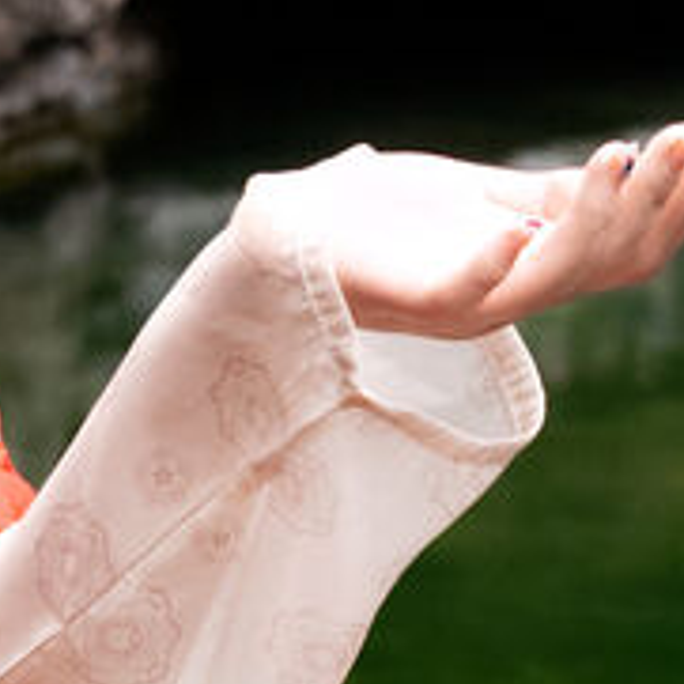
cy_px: 574
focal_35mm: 430
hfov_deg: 4.1
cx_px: -272
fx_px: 9613
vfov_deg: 4.1
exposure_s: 1/160
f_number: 4.5
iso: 1000
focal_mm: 51
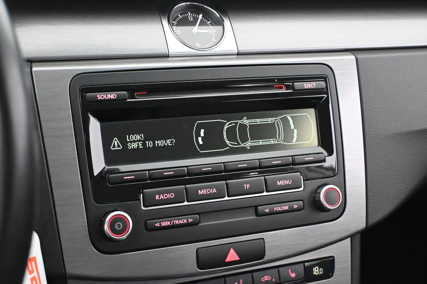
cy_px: 142
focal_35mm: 54
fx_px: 640
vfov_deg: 25.1
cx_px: 214
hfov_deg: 36.9
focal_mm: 36
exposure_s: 1/50
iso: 12800
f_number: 5.3
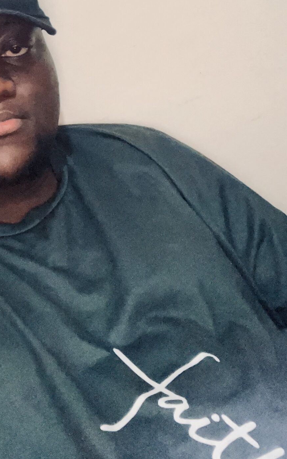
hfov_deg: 27.0
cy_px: 36
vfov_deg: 40.6
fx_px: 563
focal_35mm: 45
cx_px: -1
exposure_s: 1/25
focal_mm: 2.71
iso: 1600
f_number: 2.2
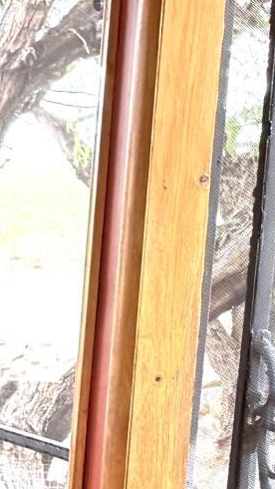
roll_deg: -0.6
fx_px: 2072
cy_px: 402
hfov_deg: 6.0
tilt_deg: -6.4
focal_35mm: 160
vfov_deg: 13.4
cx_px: -931
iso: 200
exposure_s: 1/120
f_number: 1.78
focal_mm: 6.76
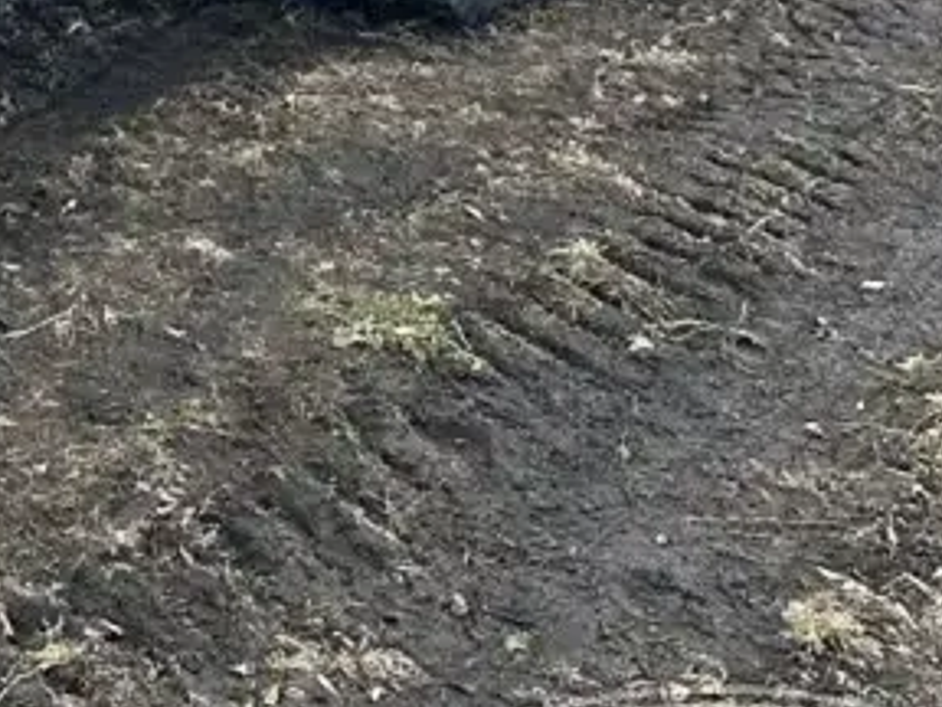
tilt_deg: -8.2
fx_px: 2177
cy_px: -268
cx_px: -530
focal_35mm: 80
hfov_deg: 20.4
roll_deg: +1.4
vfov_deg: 17.1
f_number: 1.78
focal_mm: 6.86
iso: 80
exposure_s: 1/1157
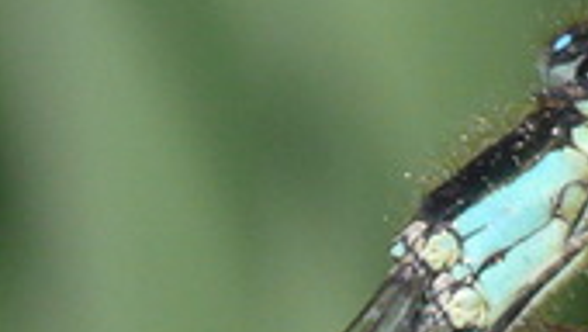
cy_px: 706
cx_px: 531
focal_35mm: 797
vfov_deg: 1.5
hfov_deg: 2.7
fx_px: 12438
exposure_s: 1/160
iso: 200
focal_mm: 31
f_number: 11
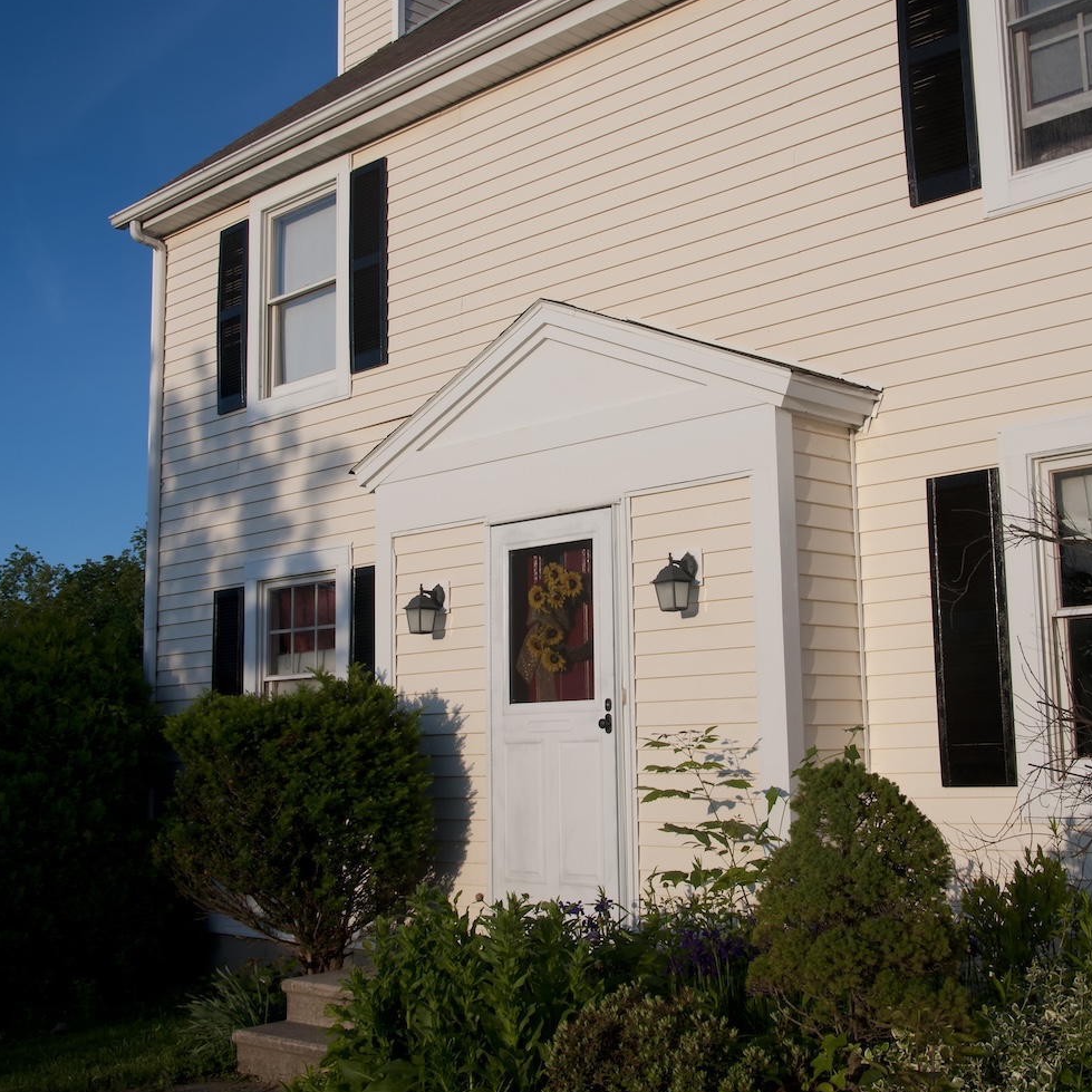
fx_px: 1677
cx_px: 554
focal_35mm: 47
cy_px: 485
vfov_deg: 36.0
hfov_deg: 36.1
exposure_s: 1/80
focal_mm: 24
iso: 200
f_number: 11
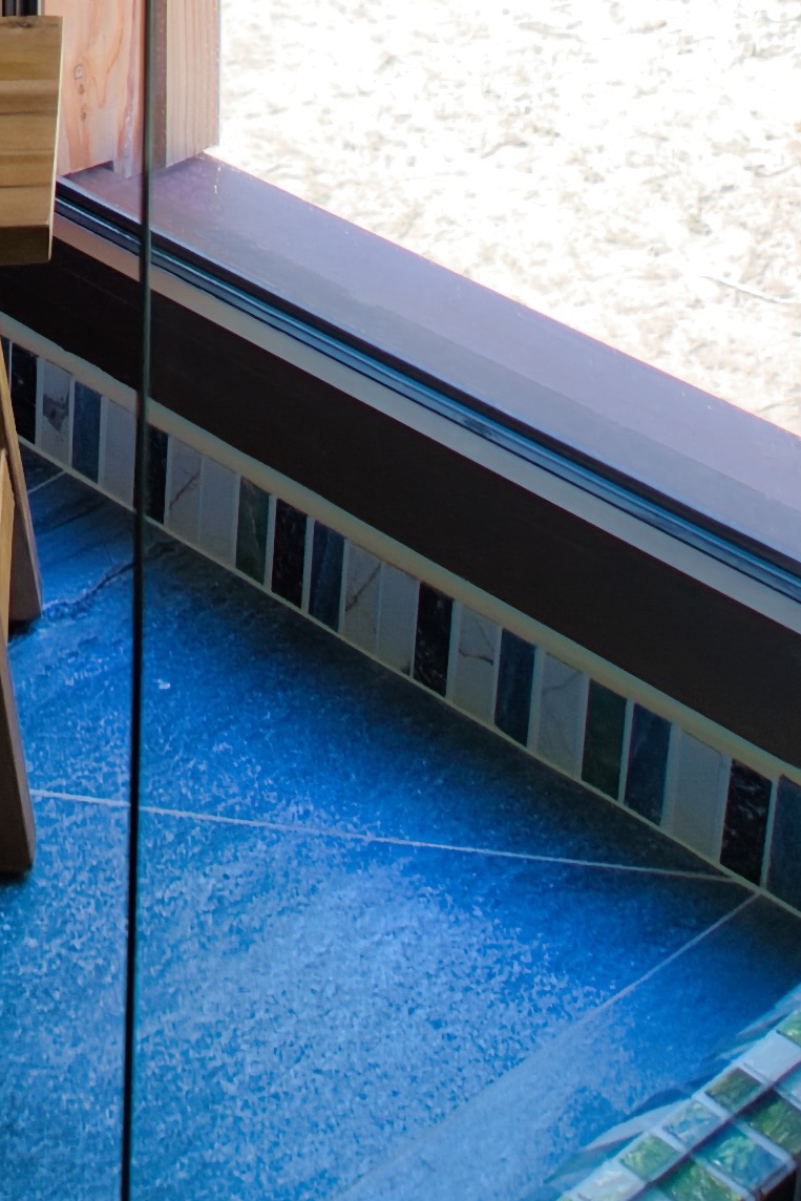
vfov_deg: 19.6
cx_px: -409
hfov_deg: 14.3
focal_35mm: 89
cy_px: -644
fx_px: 2969
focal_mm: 24
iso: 200
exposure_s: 1/100
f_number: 4
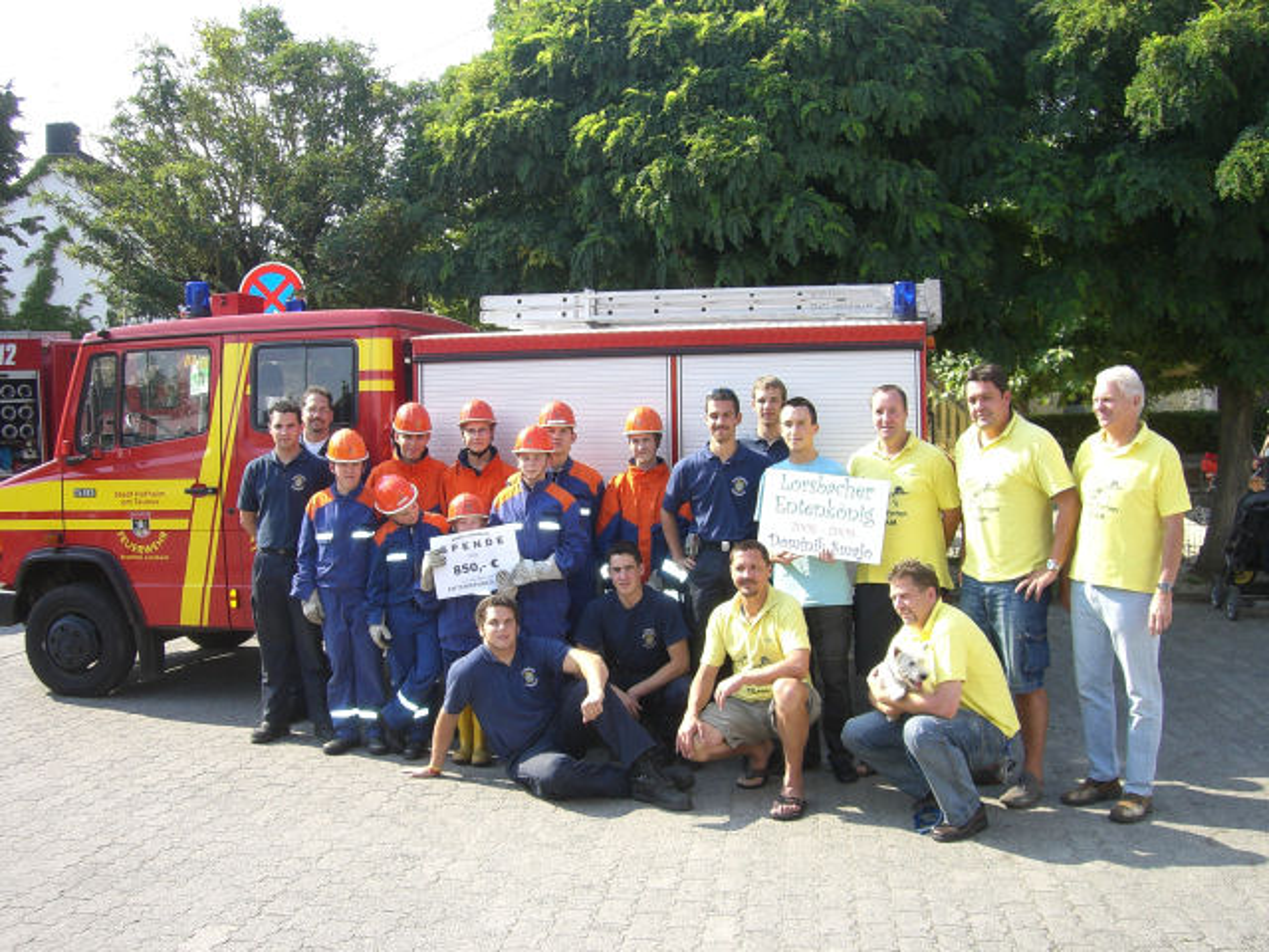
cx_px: 634
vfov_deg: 37.7
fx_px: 1393
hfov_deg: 49.0
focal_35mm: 38
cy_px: 476
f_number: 4.3
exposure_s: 1/200
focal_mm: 6.2
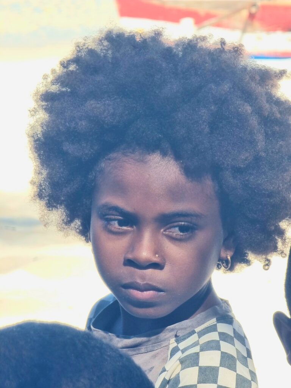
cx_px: 146
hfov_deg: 6.2
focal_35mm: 240
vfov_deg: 8.2
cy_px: 194
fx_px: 2690
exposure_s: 1/185
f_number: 4.9
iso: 50
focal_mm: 30.6
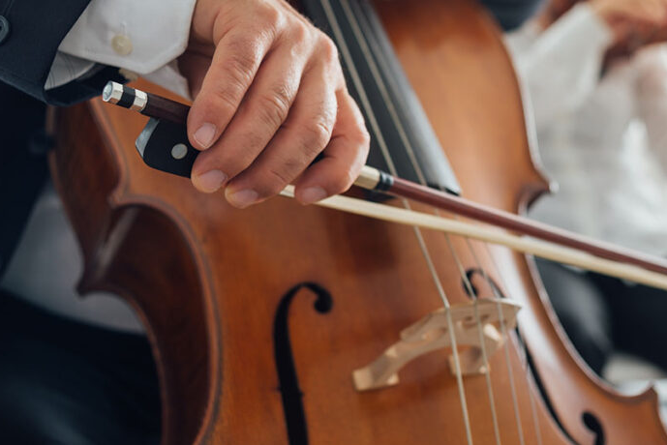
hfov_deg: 37.8
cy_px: 161
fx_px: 964
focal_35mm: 52
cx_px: 444
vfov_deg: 25.9
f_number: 4
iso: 100
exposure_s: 1/125
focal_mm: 35
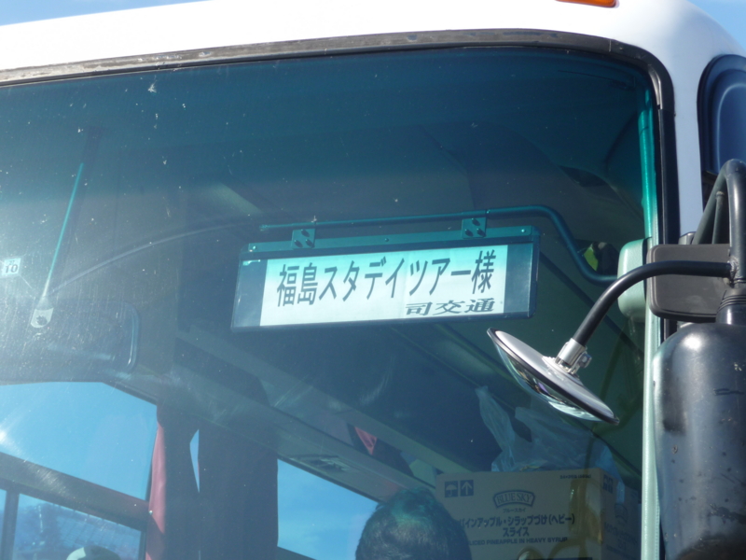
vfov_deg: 14.4
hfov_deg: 19.1
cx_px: 373
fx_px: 2220
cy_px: 280
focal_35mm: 103
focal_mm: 17.5
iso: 100
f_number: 4.7
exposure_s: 1/320
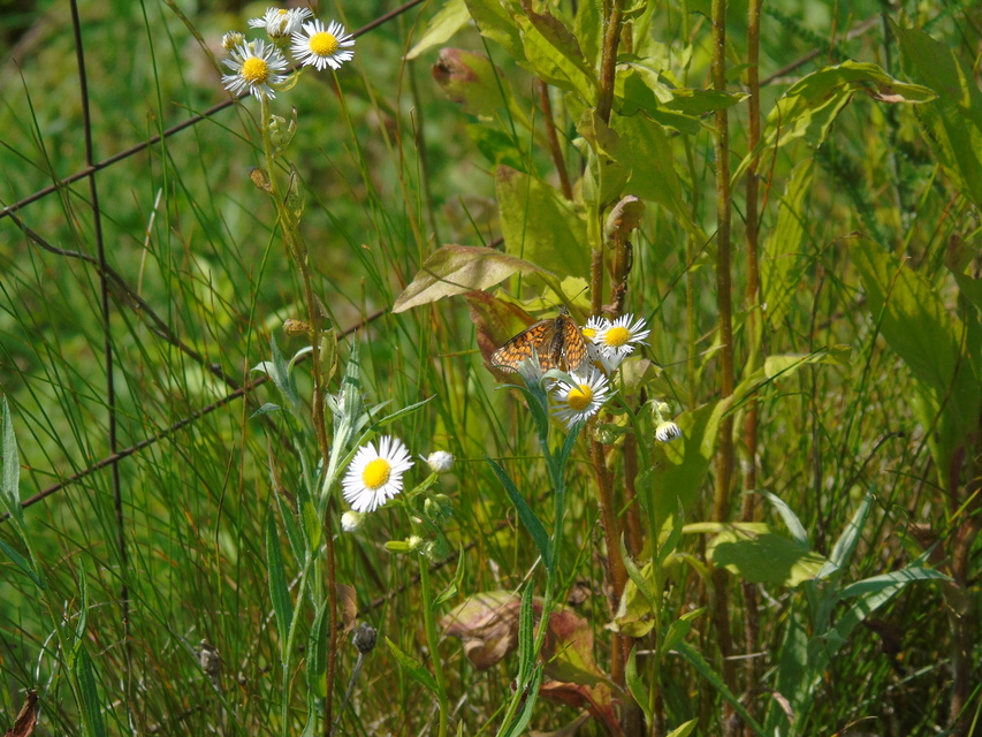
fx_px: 8994
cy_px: 368
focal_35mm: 317
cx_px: 491
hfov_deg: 6.2
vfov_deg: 4.7
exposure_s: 1/400
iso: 80
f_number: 5.2
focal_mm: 57
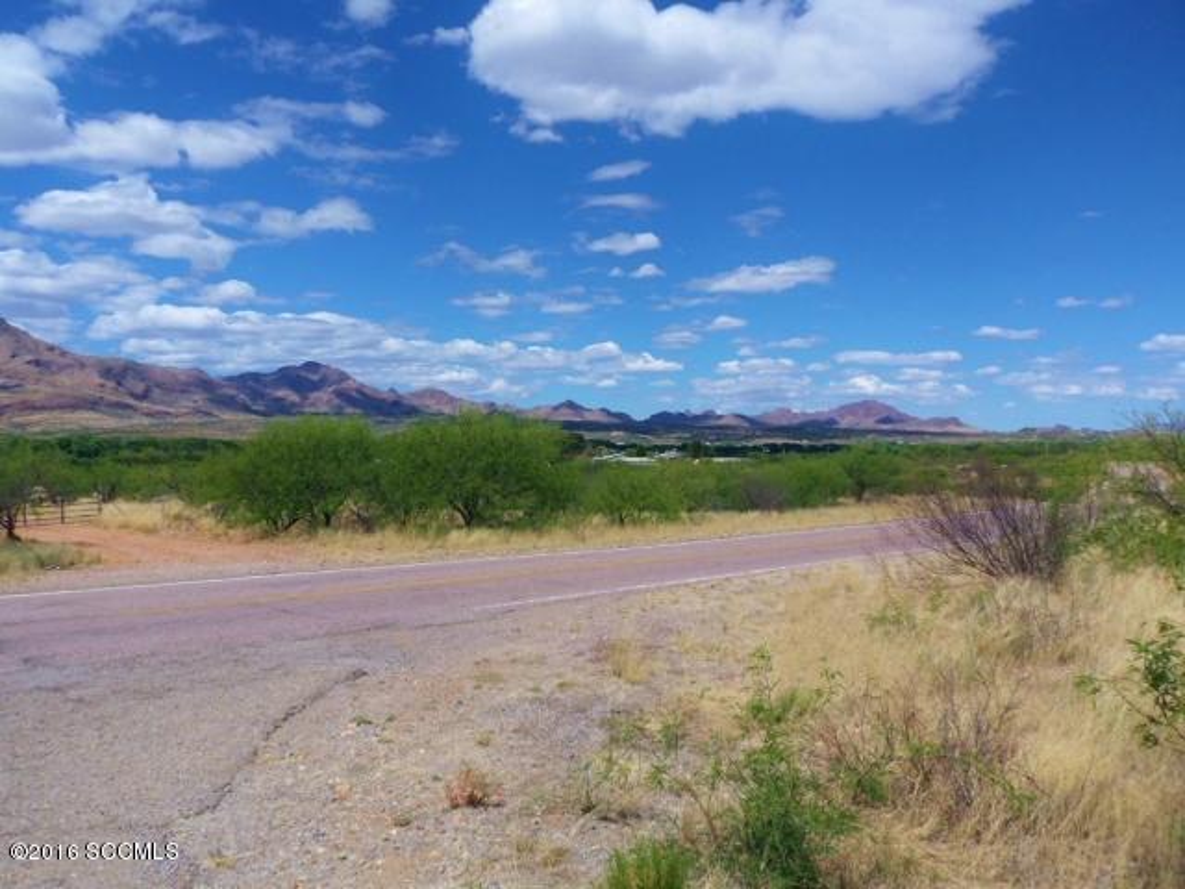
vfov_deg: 51.4
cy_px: 444
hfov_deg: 65.3
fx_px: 924
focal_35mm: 27
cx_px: 592
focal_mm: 4.9
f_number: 9.2
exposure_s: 1/180
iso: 80
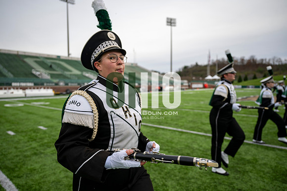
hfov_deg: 73.7
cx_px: 144
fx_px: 191
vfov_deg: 53.2
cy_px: 96
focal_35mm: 24
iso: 200
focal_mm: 24
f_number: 2.8
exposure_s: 1/500
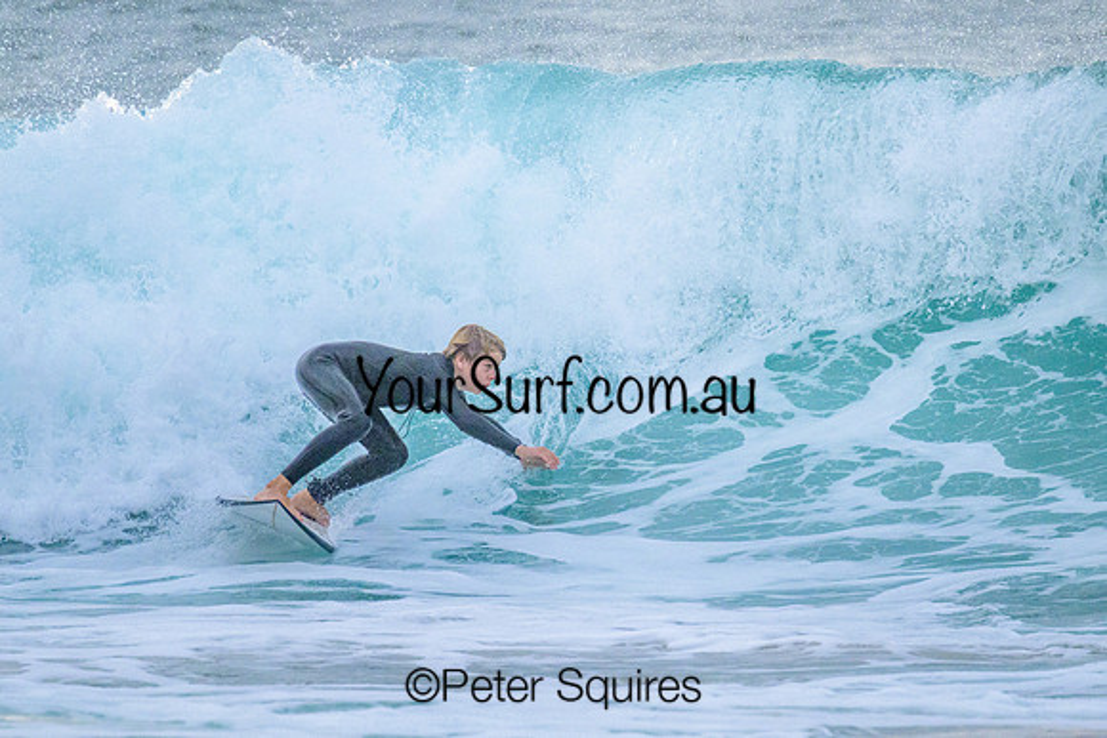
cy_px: 369
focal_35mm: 959
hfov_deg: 2.1
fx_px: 29508
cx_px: 625
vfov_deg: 1.4
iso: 2800
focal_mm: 800
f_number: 11
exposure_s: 1/2000
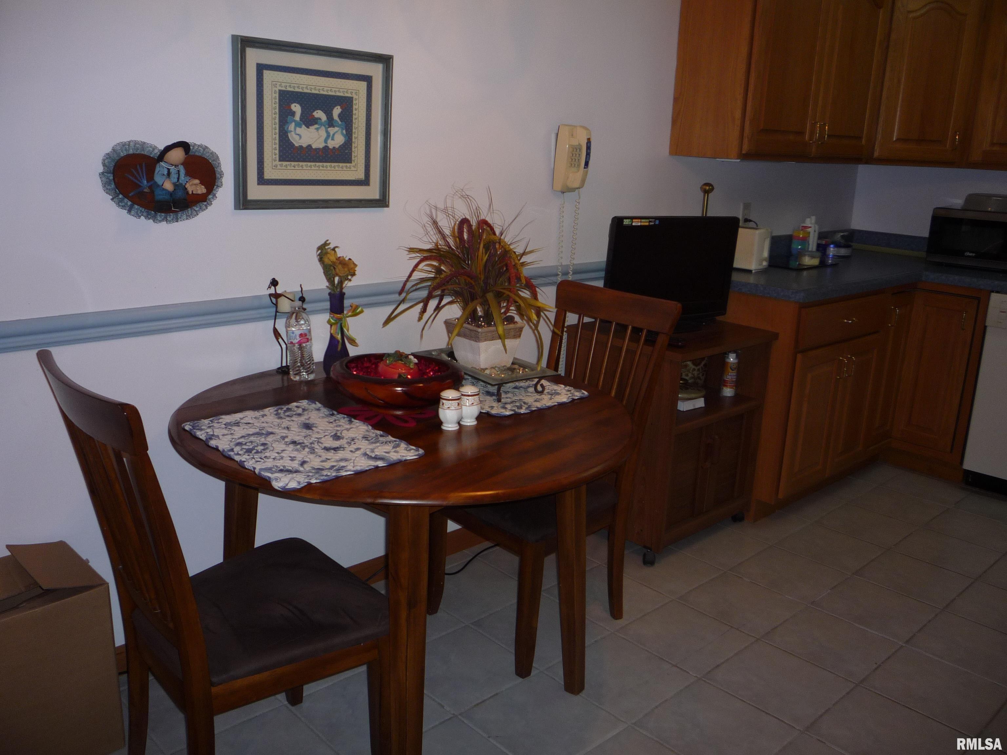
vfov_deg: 46.8
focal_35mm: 30
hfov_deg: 60.0
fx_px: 873
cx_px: 504
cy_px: 378
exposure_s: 1/30
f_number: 3.3
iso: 100
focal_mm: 5.2
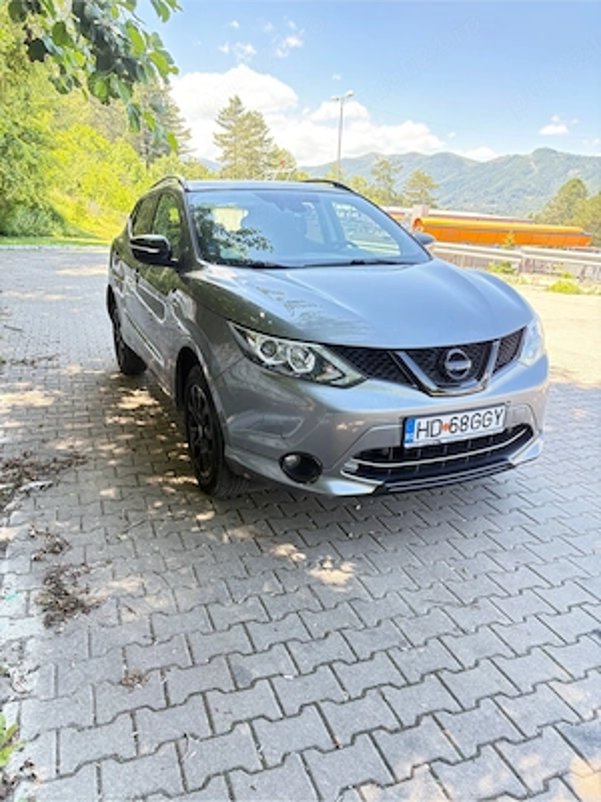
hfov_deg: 53.1
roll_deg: -4.1
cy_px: 401
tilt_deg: -16.6
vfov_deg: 67.3
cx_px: 300
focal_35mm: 26
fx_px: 602
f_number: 1.6
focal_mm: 5.96
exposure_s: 1/153
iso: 125
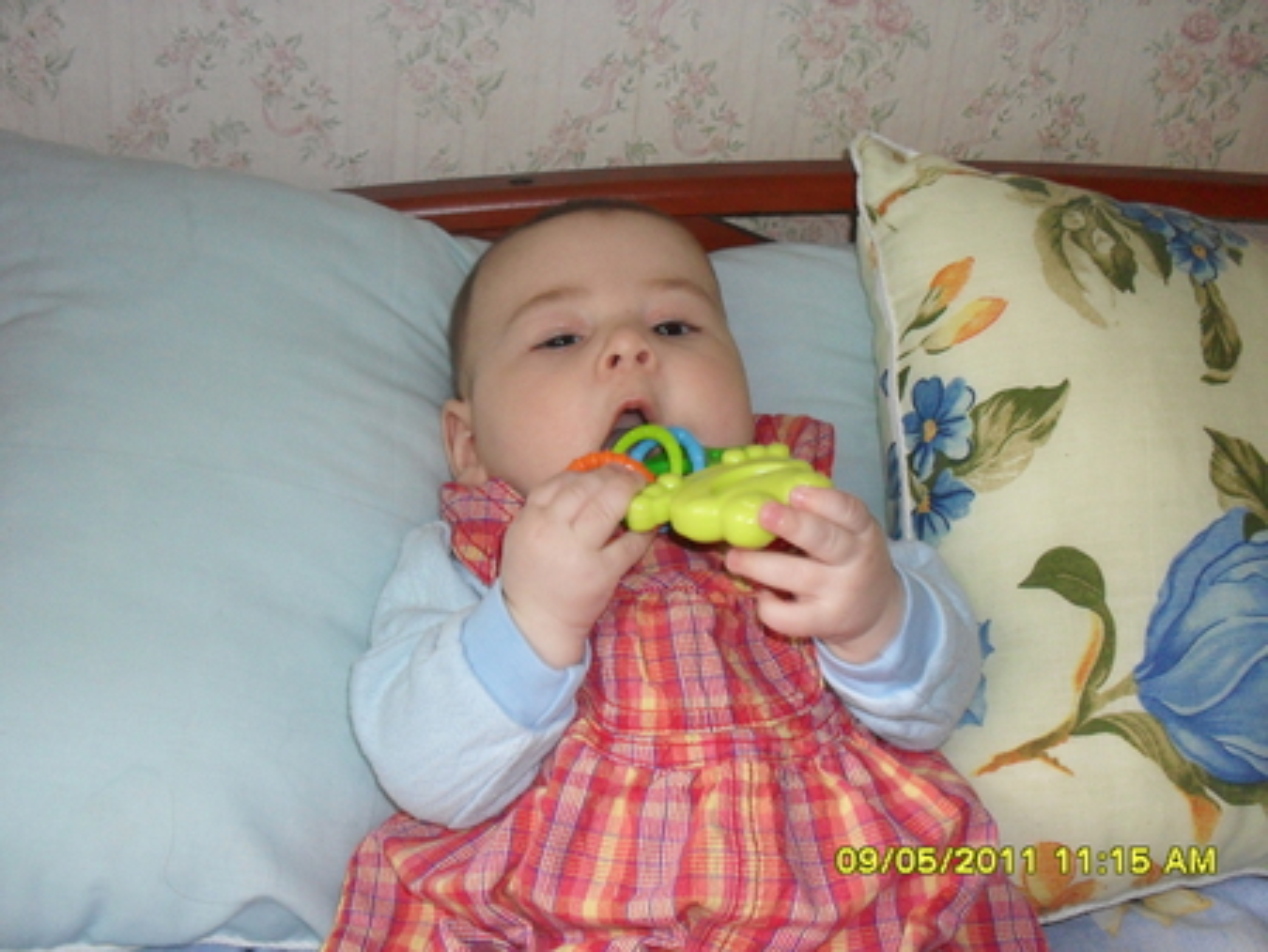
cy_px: 476
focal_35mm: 38
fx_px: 1393
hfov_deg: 49.0
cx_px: 634
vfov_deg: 37.8
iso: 200
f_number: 2.8
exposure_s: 1/45
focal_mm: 6.3
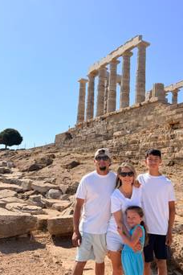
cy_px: 138
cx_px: 120
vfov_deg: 54.4
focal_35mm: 35
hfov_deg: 37.5
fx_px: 267
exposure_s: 1/7353
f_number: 1.78
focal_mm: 6.76
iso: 80
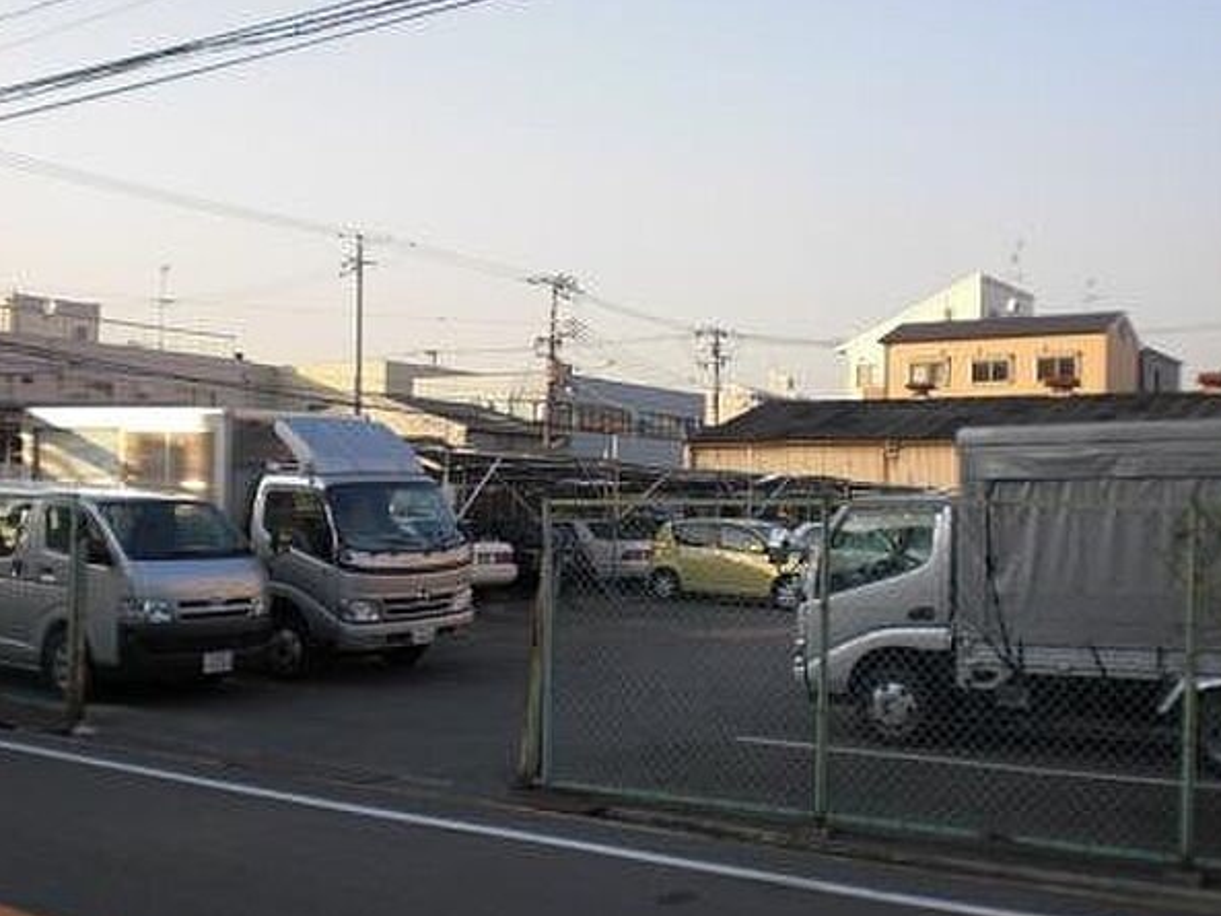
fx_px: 1446
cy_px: 482
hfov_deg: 45.8
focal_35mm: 41
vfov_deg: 35.1
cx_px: 622
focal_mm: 6.3
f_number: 3.1
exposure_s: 1/400
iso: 64
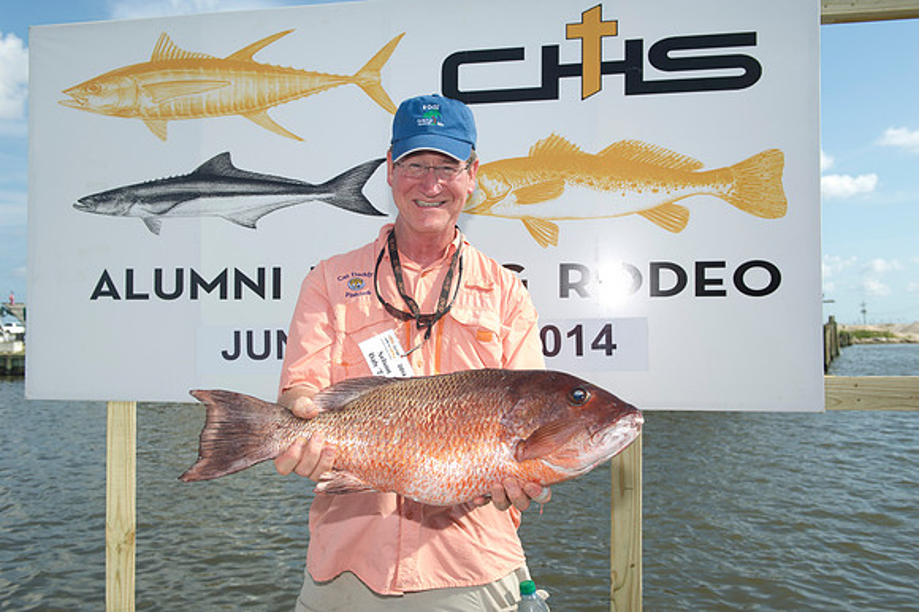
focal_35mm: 32
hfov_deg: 58.7
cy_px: 306
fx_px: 816
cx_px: 460
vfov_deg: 41.1
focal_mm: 32
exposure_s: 1/320
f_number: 7.1
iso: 125
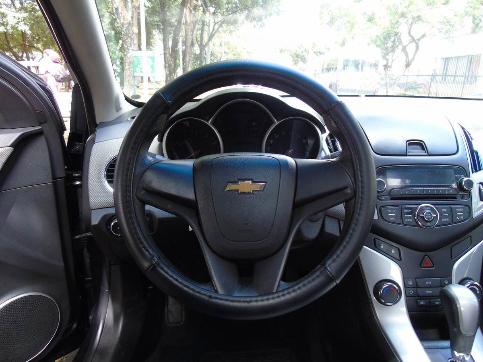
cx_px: 242
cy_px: 181
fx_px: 349
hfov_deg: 69.4
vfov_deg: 54.9
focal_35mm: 25
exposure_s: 1/30
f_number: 3.4
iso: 100
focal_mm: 4.4
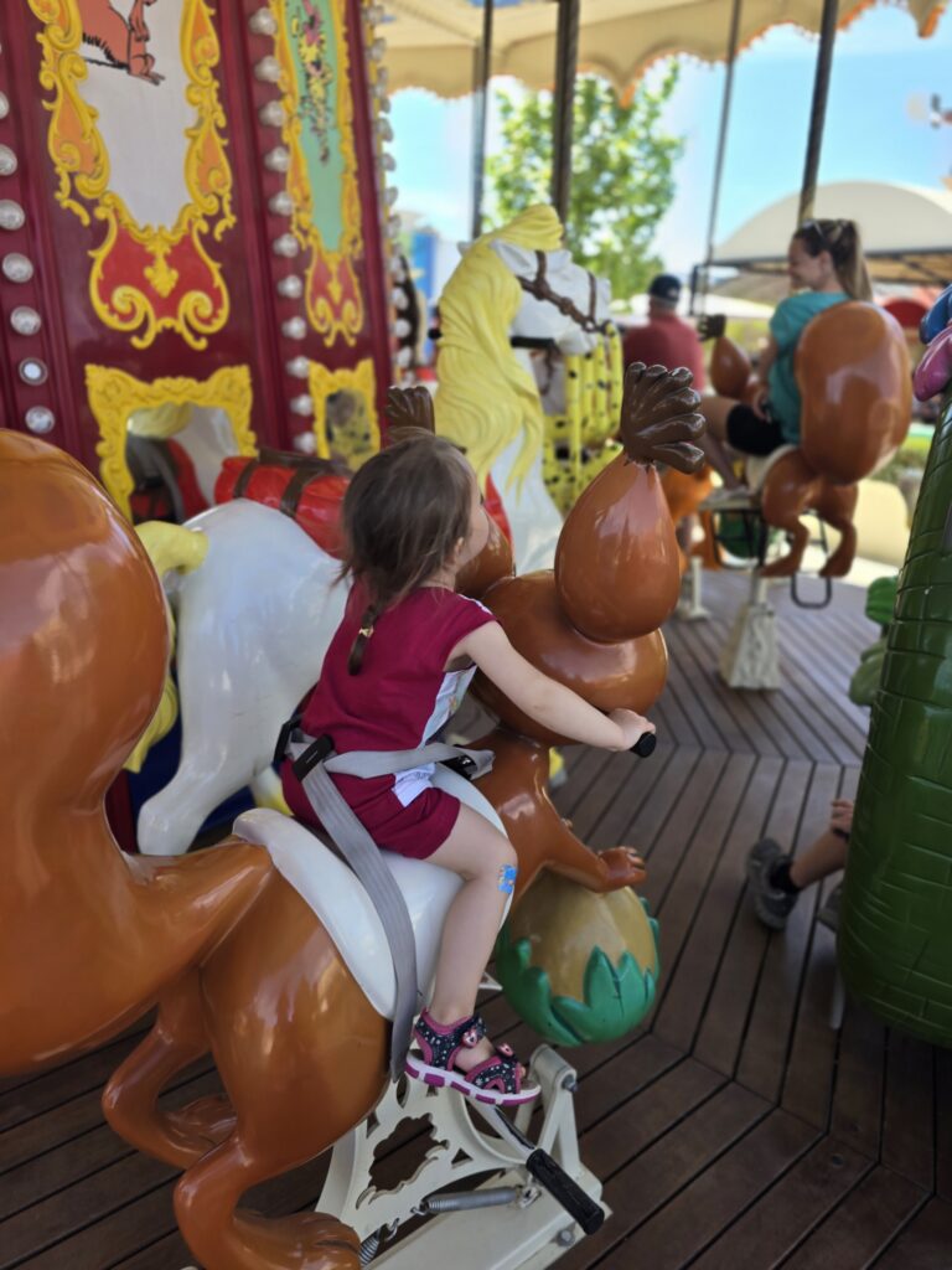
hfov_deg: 58.9
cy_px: 635
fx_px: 843
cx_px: 476
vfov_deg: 73.9
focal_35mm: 23
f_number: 1.7
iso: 12
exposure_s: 1/148
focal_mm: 6.3
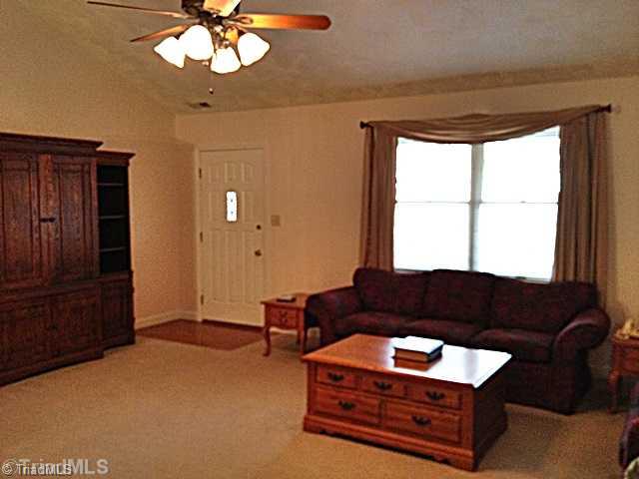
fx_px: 646
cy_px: 240
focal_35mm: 35
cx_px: 320
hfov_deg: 52.6
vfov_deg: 40.7
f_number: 2.4
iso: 200
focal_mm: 4.28
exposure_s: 1/20
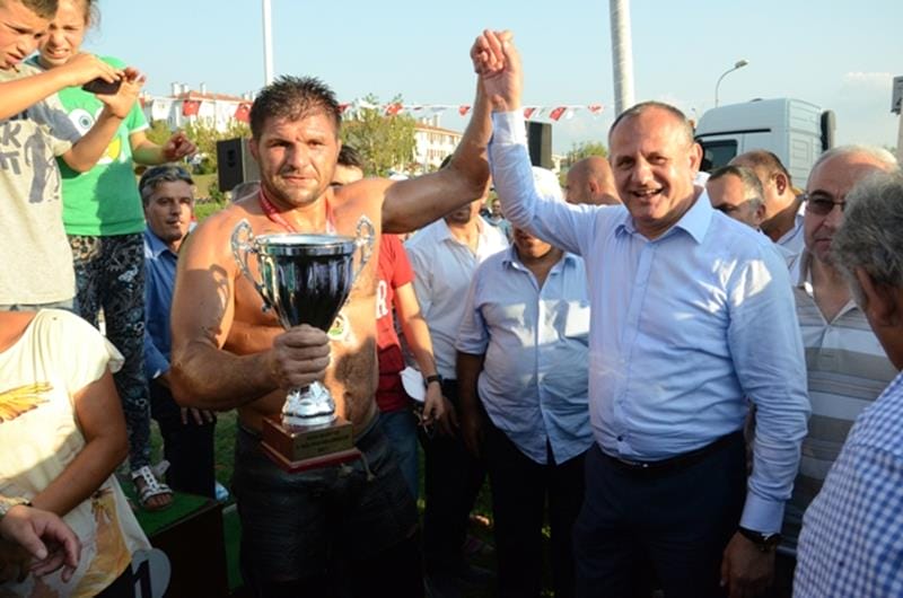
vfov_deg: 47.7
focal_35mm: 27
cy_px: 299
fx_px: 676
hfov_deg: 67.5
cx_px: 452
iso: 1600
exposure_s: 1/1600
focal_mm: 18
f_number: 5.6
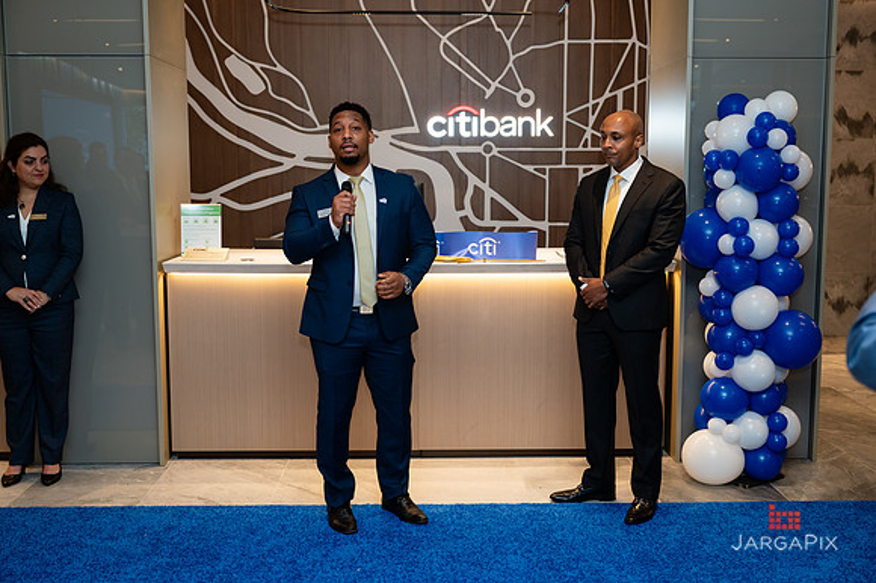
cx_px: 438
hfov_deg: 50.0
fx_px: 938
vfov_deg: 34.5
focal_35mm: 39
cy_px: 292
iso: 400
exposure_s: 1/160
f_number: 3.2
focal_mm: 38
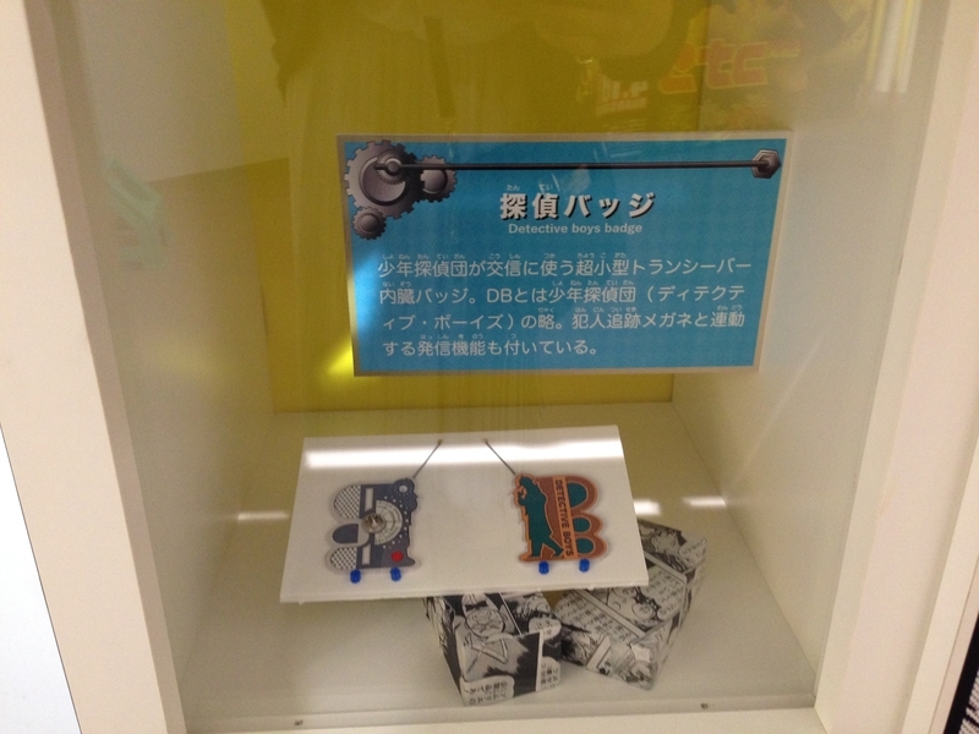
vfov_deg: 42.9
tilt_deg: -24.1
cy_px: 367
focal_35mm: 33
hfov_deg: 55.4
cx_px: 490
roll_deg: -0.4
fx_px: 933
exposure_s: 1/20
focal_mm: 4.12
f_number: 2.4
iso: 200
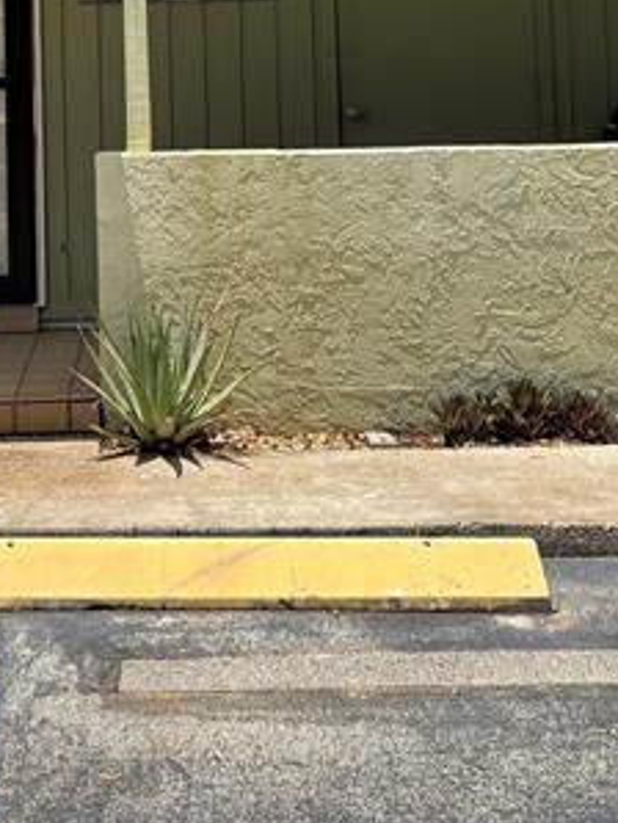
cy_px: -52
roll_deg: +0.6
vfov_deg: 26.9
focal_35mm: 67
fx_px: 1593
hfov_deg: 21.6
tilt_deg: +3.4
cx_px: 99
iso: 50
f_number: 1.6
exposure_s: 1/2778
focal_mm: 5.96
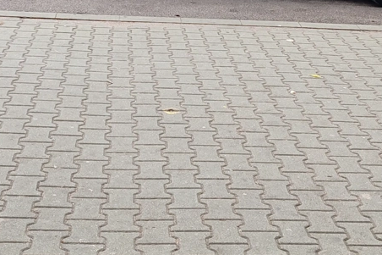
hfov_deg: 25.0
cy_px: -21
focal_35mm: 81
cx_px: 236
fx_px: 859
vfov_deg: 16.4
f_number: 1.9
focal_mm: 6.12
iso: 160
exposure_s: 1/100
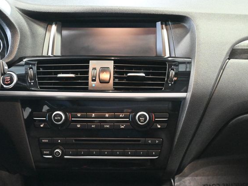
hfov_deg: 28.7
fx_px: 484
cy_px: 92
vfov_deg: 21.8
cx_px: 112
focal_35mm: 68
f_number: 5.6
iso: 12800
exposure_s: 1/13
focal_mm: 41
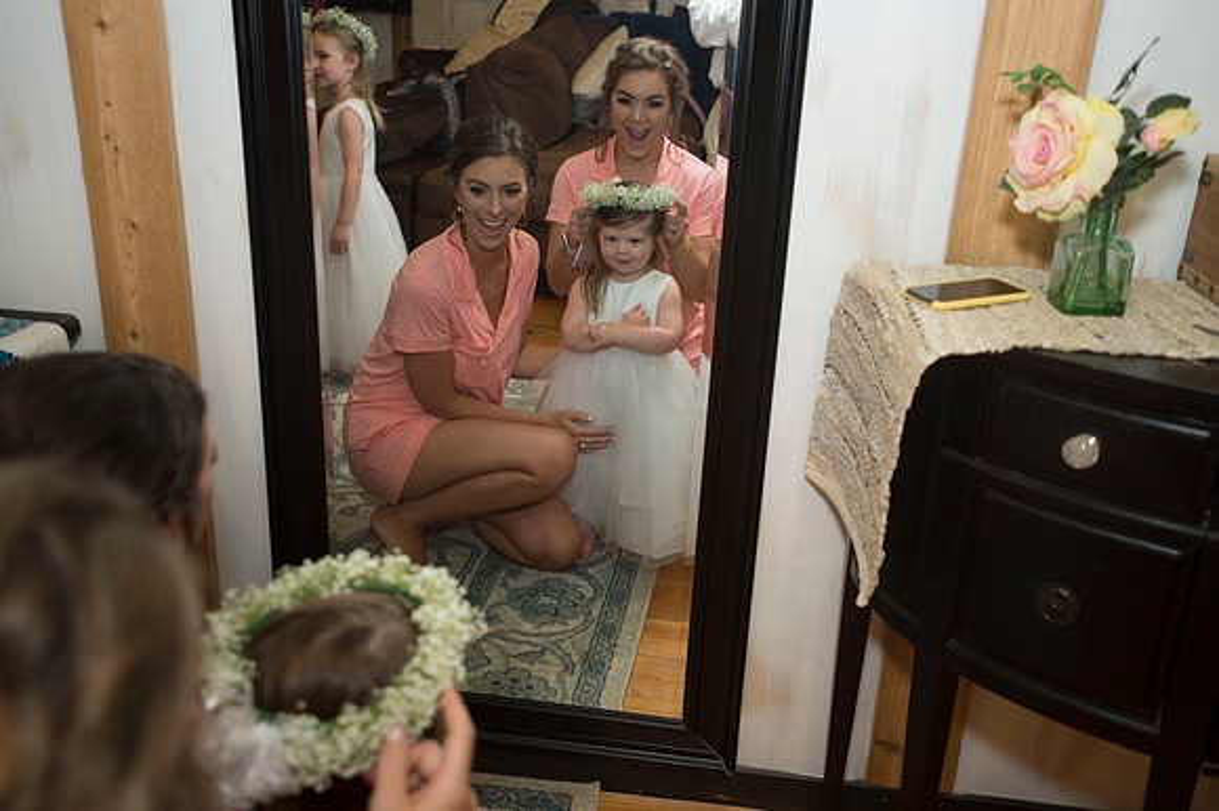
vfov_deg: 37.8
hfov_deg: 54.5
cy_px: 406
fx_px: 1184
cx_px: 610
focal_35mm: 35
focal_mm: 35
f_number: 2.8
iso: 640
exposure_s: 1/100
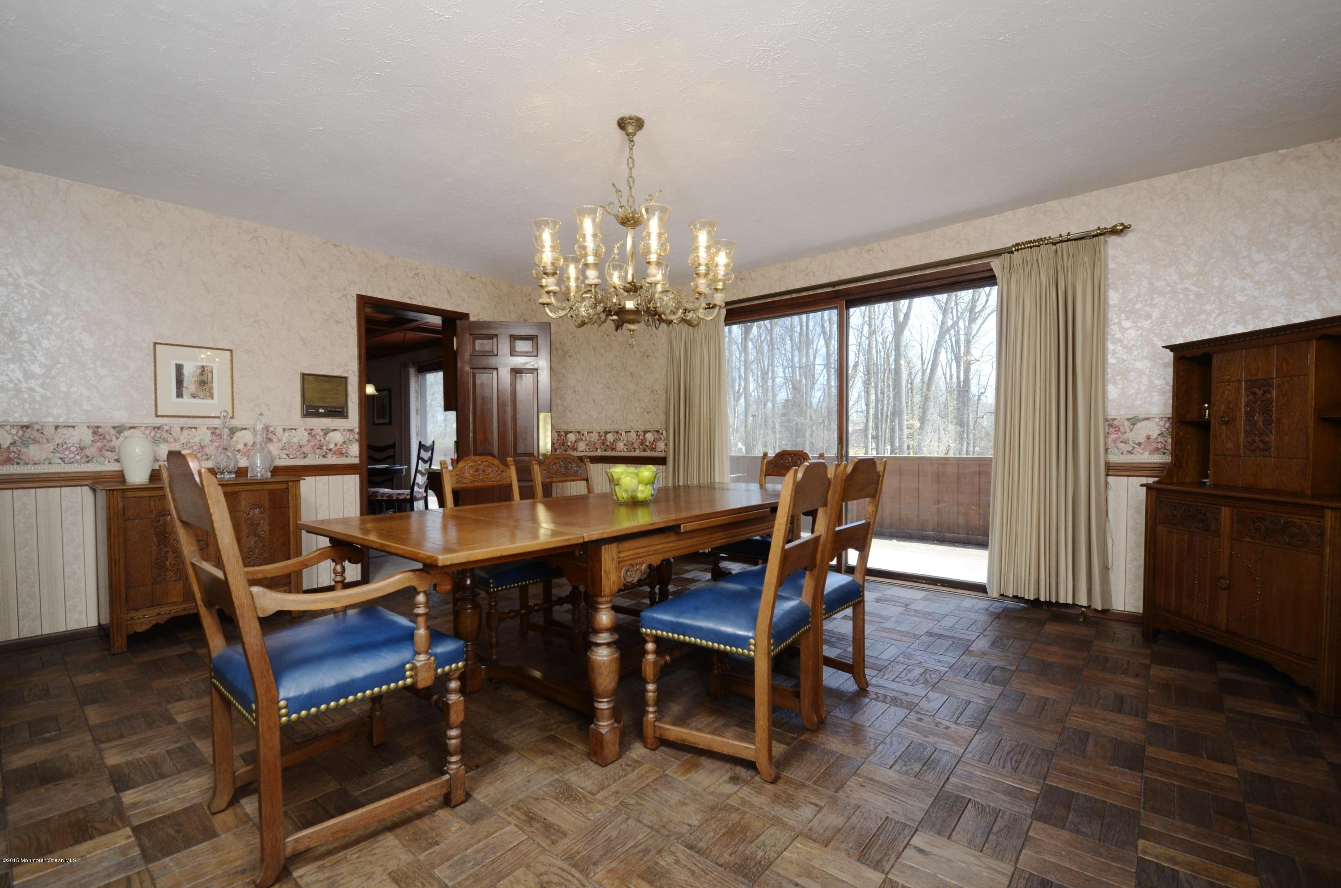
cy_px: 444
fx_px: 558
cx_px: 670
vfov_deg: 77.1
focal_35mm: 15
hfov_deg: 100.5
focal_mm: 10
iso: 500
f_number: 7.1
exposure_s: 1/160
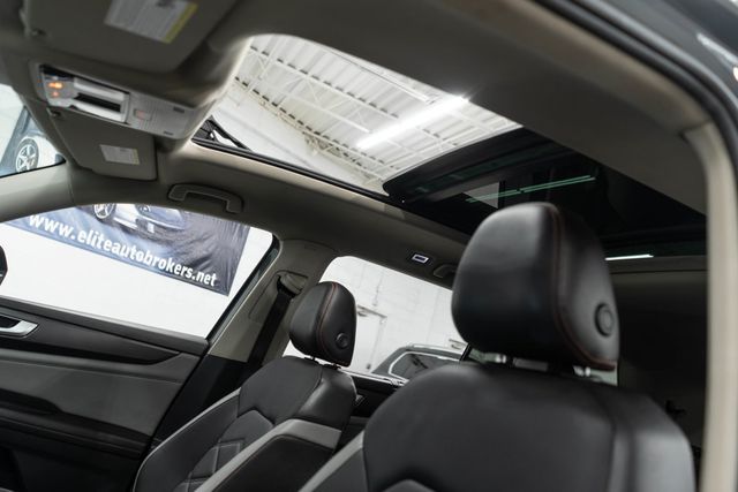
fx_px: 574
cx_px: 369
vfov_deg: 46.4
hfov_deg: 65.5
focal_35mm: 28
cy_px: 246
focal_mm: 28
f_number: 3.2
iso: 400
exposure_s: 1/40
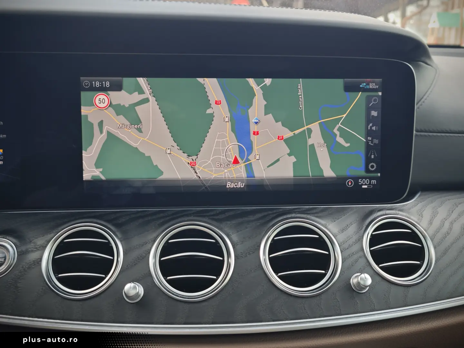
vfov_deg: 40.7
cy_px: 174
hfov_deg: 52.6
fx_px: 469
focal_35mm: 35
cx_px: 232
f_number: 1.4
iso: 50
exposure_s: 1/100
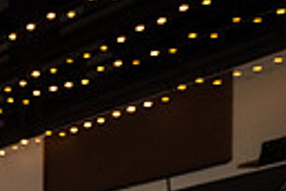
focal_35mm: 63
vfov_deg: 15.4
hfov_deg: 21.2
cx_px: -231
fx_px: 500
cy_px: 422
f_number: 6.3
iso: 3200
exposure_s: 1/60
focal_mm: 14
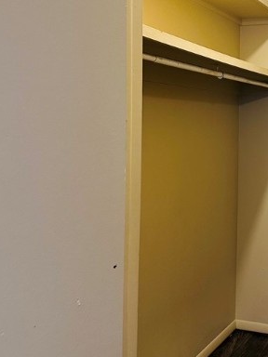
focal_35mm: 48
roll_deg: -3.1
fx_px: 495
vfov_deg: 39.4
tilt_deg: -0.3
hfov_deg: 28.7
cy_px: 134
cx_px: 257
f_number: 1.78
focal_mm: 6.86
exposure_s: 1/60
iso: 200
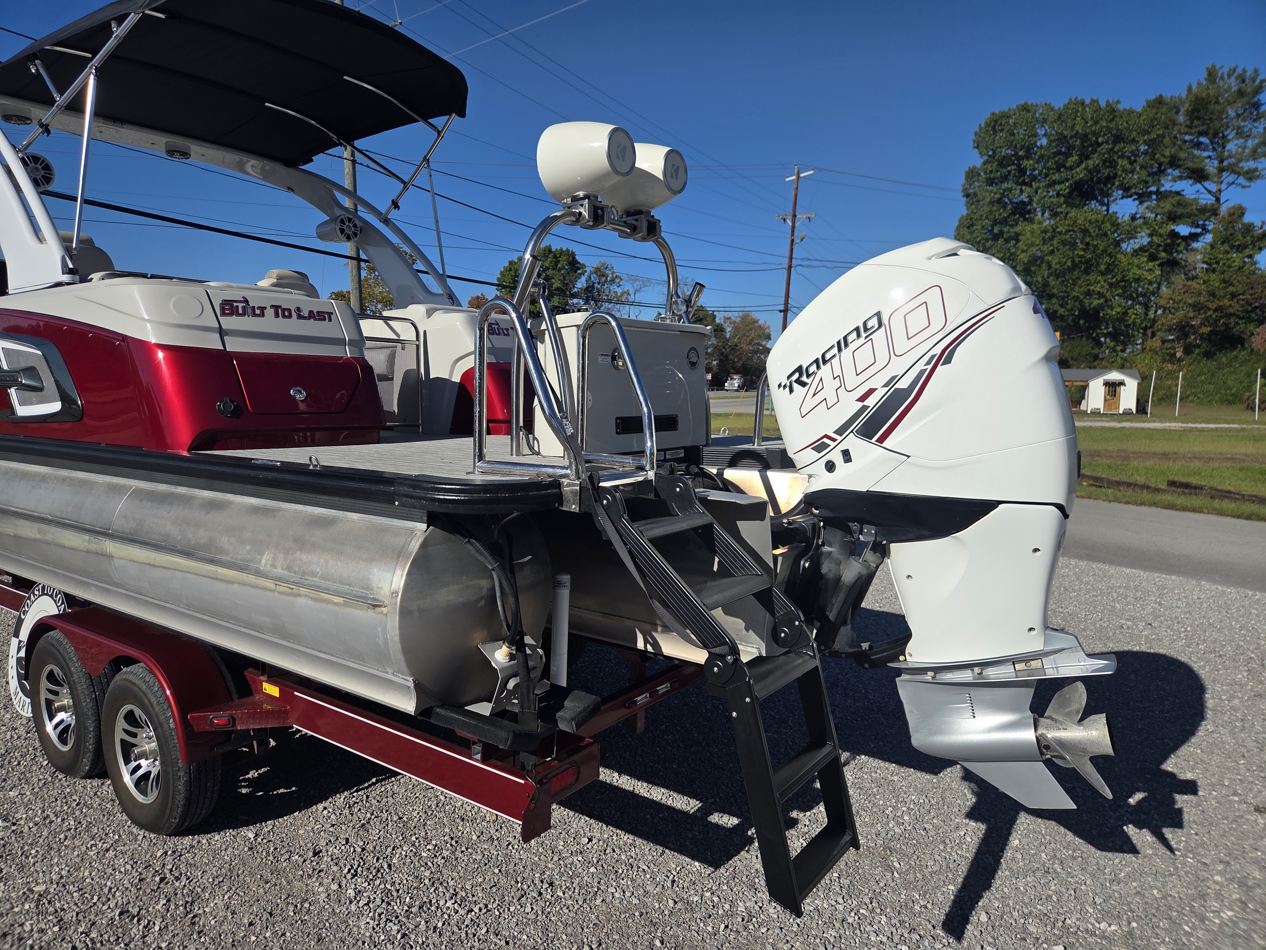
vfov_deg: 58.9
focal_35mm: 23
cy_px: 475
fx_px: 841
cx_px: 633
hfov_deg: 73.9
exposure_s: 1/7891
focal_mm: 5.4
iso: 64
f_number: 1.8
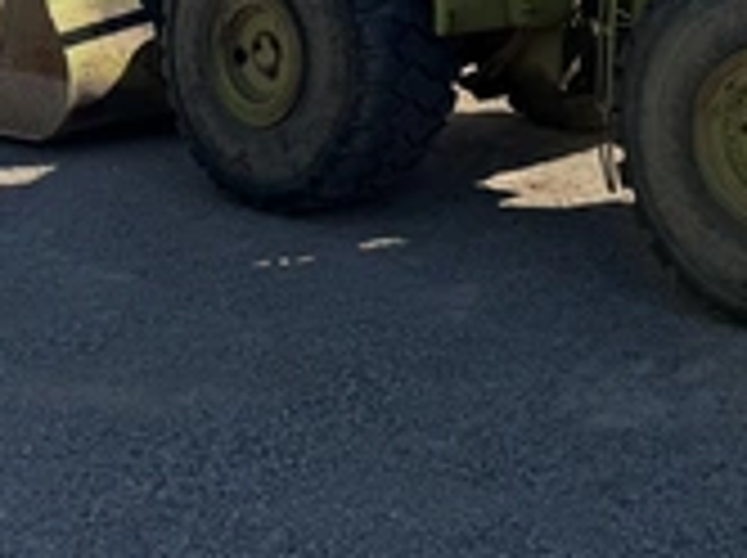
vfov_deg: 23.3
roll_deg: -3.4
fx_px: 1250
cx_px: 720
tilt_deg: -3.0
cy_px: -90
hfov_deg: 31.2
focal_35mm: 58
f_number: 1.78
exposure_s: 1/4167
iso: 80
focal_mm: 6.76
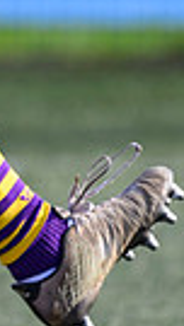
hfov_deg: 0.5
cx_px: -118
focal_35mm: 2418
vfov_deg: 0.9
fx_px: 20960
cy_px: -92
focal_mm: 400
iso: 200
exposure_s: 1/1250
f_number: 3.2
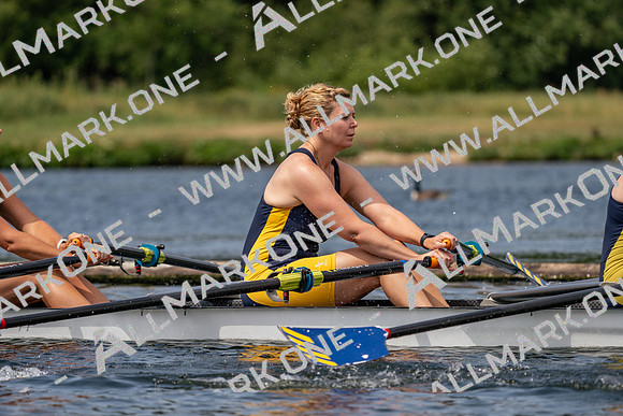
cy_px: 208
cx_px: 312
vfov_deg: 4.5
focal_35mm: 303
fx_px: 5245
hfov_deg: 6.8
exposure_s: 1/1600
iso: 250
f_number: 6.3
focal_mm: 303
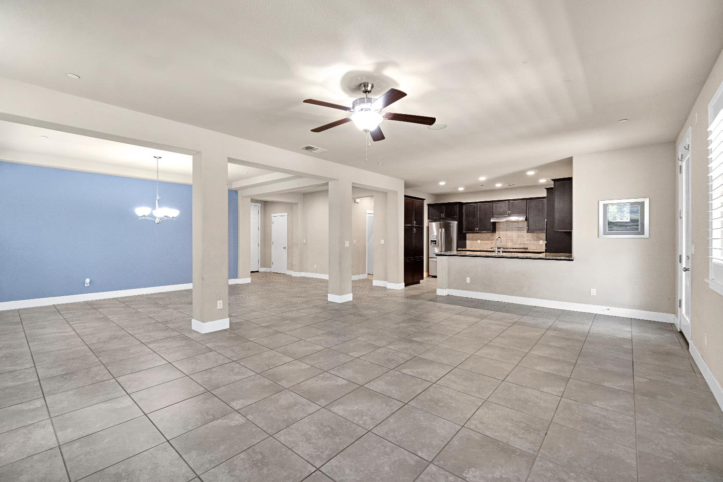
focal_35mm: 15
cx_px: 362
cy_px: 241
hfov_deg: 100.4
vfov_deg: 77.3
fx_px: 301
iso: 320
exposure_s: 1/6
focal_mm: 10
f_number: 8
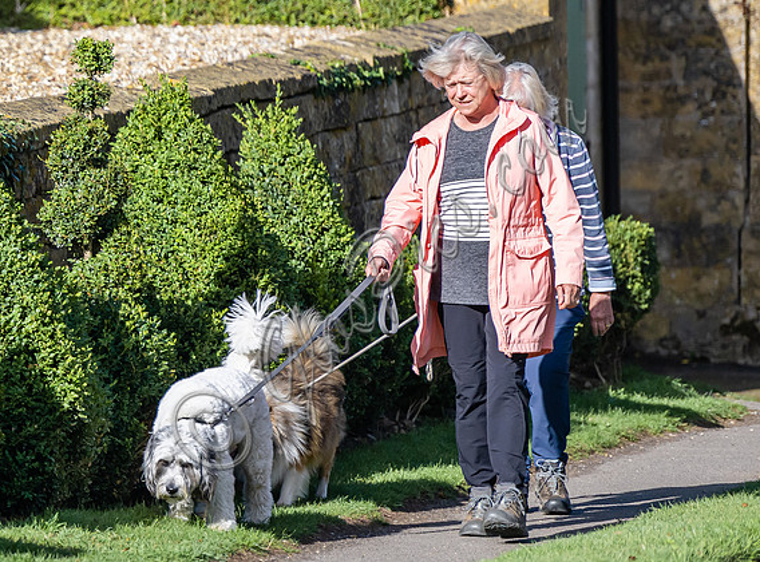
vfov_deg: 3.0
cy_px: 192
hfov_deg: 4.0
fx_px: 10835
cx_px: -209
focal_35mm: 496
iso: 400
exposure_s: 1/4000
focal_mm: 200
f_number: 2.8
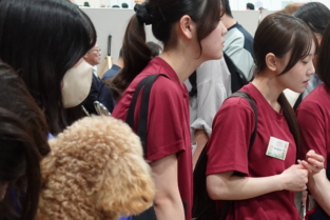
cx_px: 354
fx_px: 844
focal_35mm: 92
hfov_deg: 21.1
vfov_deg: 14.6
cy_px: 223
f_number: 2.8
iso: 640
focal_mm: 13.76
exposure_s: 1/40
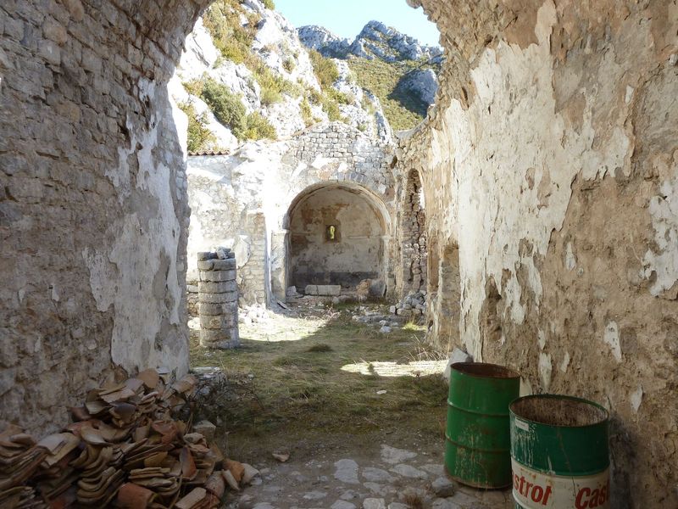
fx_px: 490
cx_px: 339
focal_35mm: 25
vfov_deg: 54.9
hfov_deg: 69.4
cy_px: 254
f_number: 4
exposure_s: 1/100
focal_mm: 4.1
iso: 80
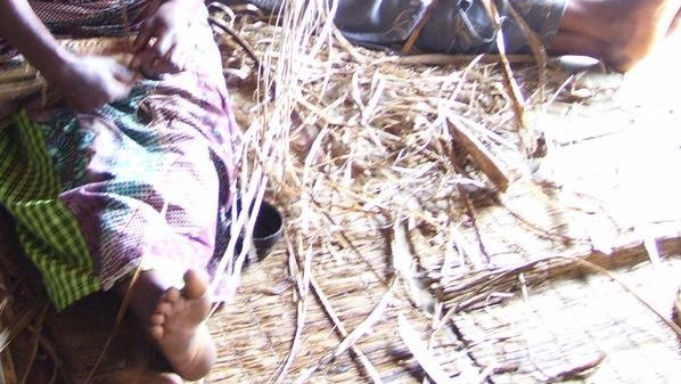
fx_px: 1247
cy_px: -48
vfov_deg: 16.9
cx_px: 182
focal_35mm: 69
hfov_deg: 30.1
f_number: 2.7
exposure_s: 1/15
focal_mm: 6
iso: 160
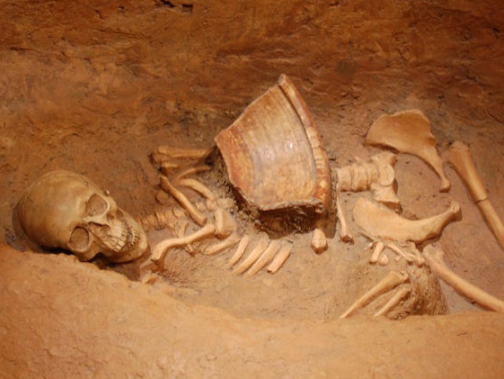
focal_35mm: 58
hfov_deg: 33.5
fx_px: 838
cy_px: 190
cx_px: 254
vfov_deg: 25.4
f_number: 3.2
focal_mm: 35
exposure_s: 1/40
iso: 800
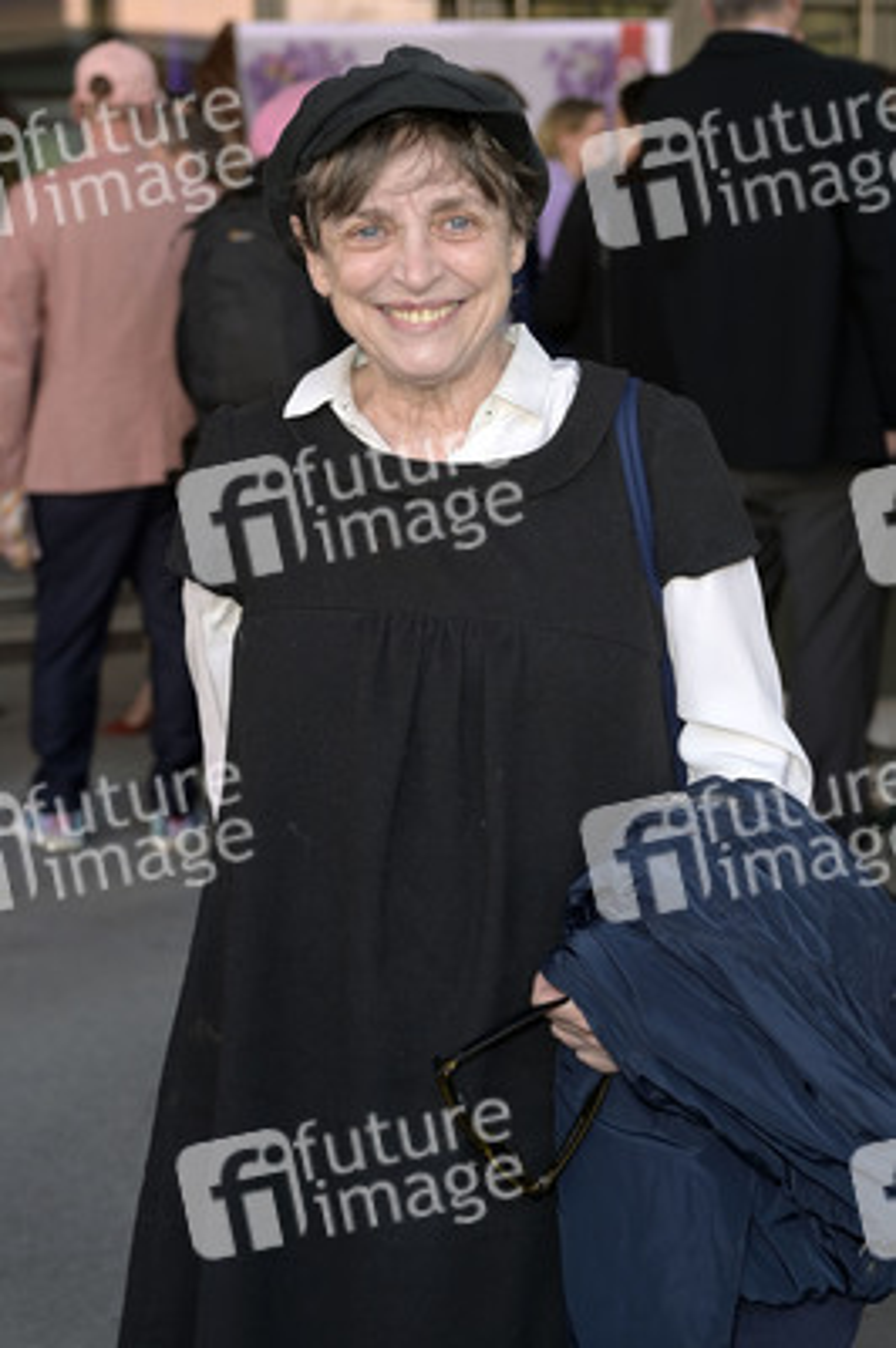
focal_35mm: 56
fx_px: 2094
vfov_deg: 35.7
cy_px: 674
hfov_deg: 24.2
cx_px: 448
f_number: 4
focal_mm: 56
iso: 500
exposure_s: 1/250
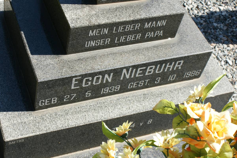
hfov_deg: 29.9
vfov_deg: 20.1
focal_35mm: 68
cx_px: 118
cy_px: 79
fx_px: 444
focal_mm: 45
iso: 200
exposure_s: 1/125
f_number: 9
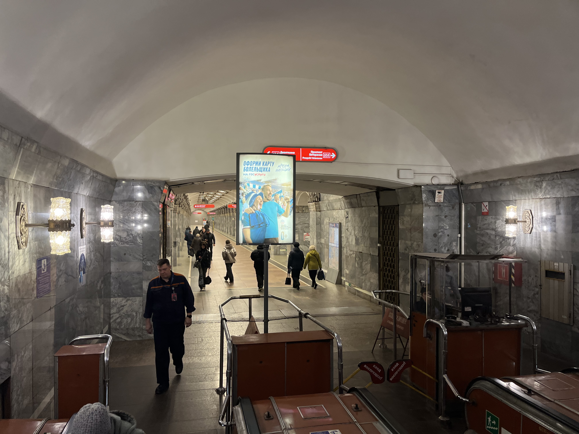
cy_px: 217
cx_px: 290
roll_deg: -0.7
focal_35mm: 26
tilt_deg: -0.8
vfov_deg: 53.1
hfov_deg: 67.3
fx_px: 435
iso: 125
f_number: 1.6
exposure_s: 1/100
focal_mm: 5.1
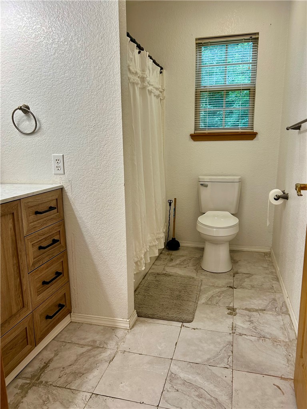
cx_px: 154
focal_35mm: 26
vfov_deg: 67.3
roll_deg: +1.0
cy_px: 204
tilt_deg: -12.2
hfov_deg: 53.1
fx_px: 307
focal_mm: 5.7
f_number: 1.5
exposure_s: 1/120
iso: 100
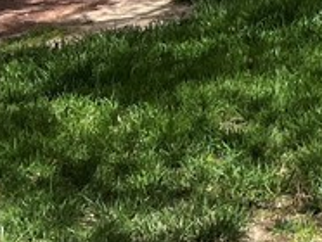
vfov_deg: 9.1
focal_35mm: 143
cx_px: 646
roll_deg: -1.5
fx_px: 1332
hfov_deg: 12.2
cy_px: -389
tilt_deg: +0.9
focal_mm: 5.7
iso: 50
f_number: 1.5
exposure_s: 1/2841
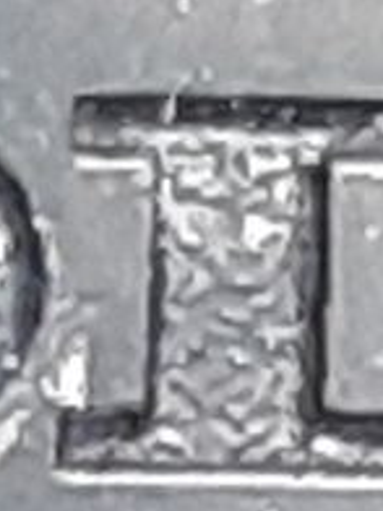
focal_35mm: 272
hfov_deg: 5.5
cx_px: 52
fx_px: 4013
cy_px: 1121
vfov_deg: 7.0
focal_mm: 3.93
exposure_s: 1/50
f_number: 1.7
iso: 200
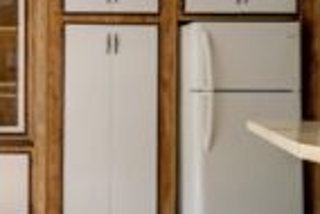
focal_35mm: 46
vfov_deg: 29.0
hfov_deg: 32.4
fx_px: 413
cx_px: -92
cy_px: 87
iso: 400
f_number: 8
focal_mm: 16.5
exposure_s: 1/1250
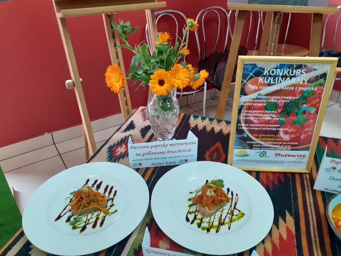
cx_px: 170
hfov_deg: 65.3
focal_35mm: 27
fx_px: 266
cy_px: 128
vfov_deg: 51.4
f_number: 1.9
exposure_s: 1/50
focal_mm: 3.6
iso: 160
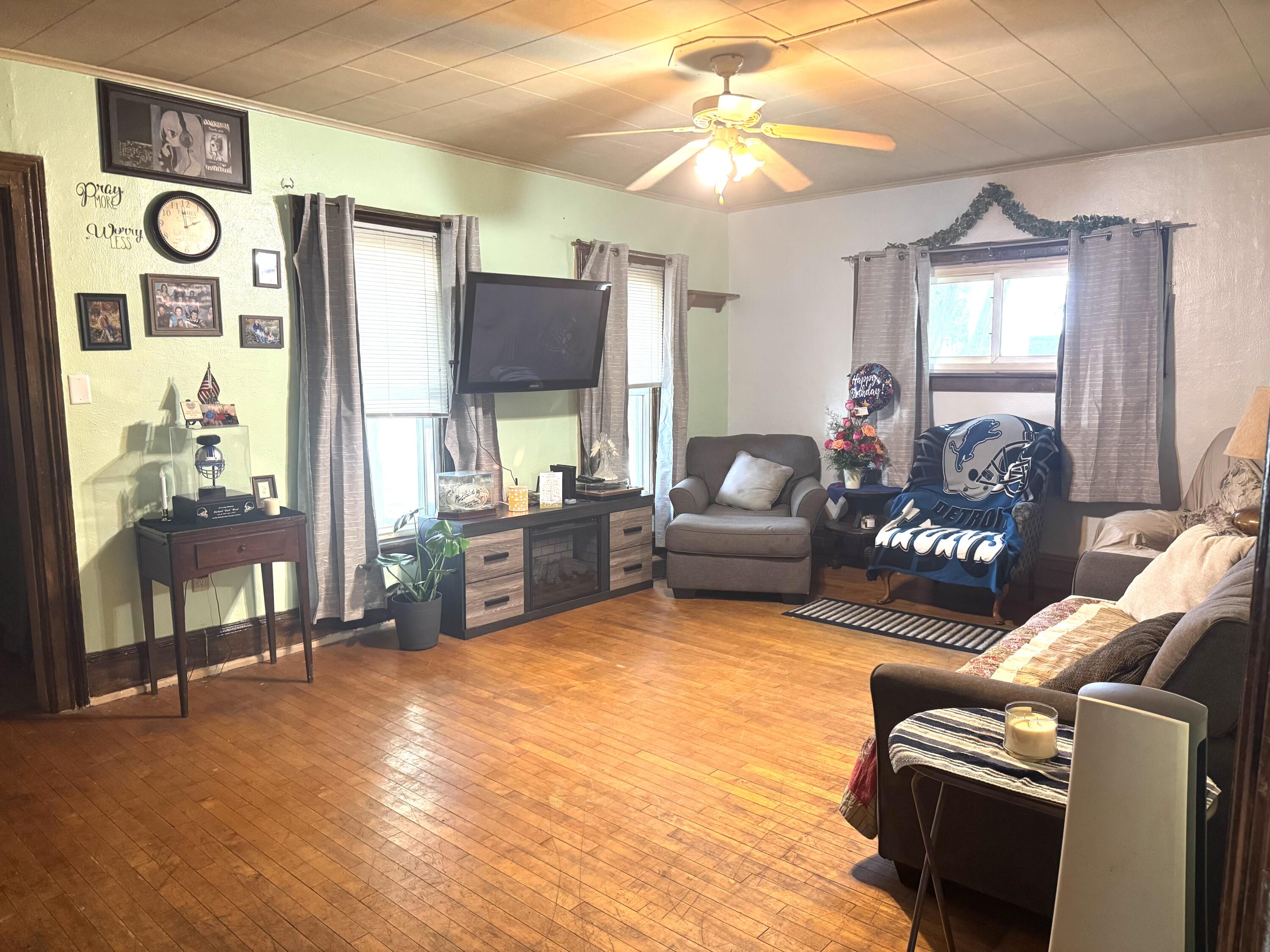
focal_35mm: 24
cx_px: 635
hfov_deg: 71.6
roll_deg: -0.1
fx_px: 881
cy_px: 476
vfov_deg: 56.8
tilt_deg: -7.6
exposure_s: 1/60
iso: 400
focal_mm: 6.76
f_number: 1.78
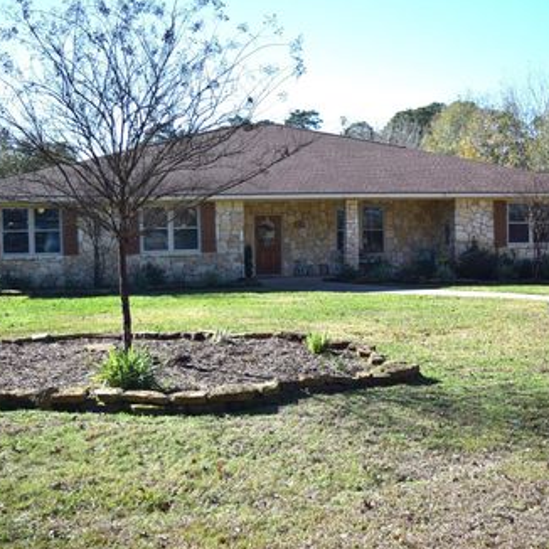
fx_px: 843
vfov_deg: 36.1
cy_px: 276
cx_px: 315
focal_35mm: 47
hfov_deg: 36.0
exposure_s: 1/1000
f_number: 4
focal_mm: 24
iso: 200
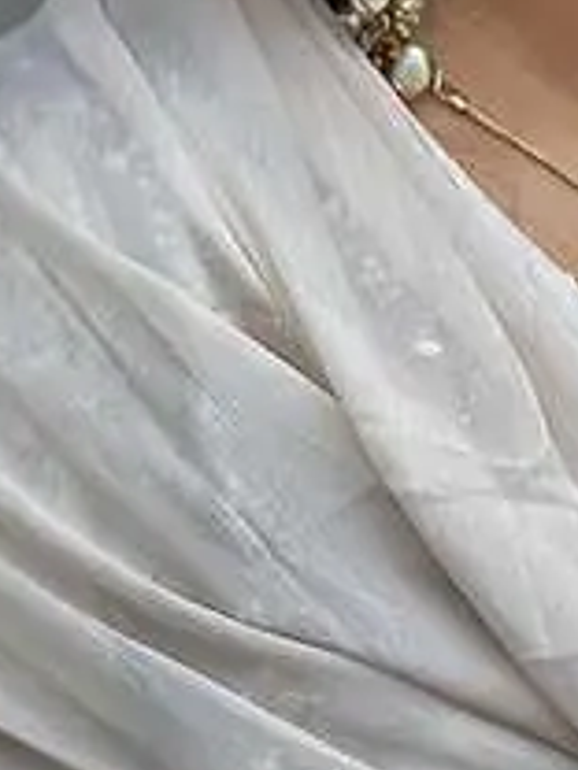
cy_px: 11
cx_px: 760
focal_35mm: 185
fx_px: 4119
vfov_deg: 10.6
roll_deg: -0.9
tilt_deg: -7.4
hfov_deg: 7.9
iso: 125
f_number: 1.78
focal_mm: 6.86
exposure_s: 1/111
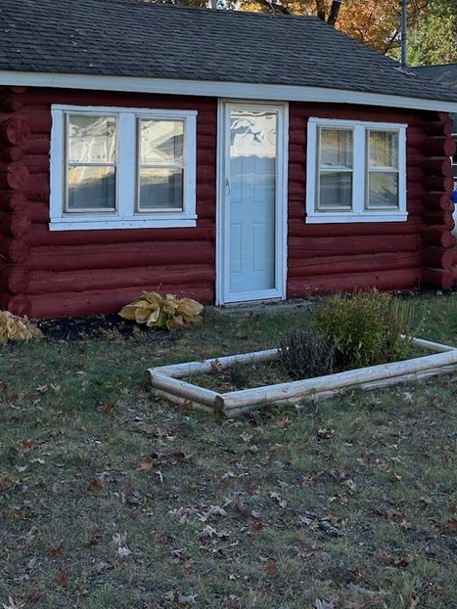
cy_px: 110
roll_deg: +0.4
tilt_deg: +2.0
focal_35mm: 57
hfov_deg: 25.5
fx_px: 1004
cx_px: 147
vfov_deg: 32.7
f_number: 1.5
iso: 50
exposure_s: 1/1621
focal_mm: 5.7
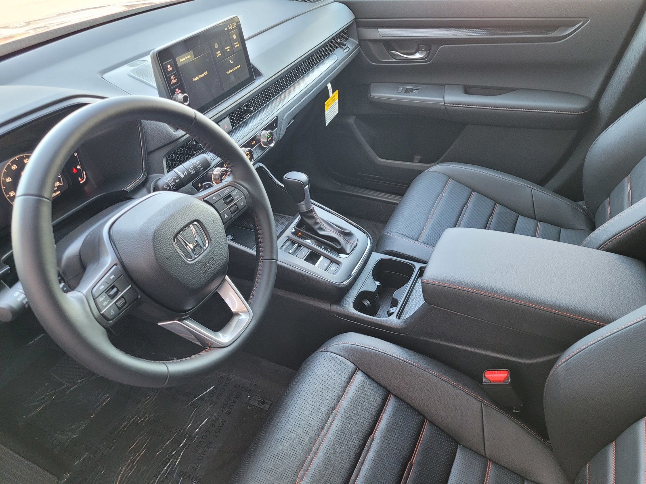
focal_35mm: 26
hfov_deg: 67.3
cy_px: 242
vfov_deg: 53.1
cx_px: 323
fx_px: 485
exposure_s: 1/60
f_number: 1.8
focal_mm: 5.4
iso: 160
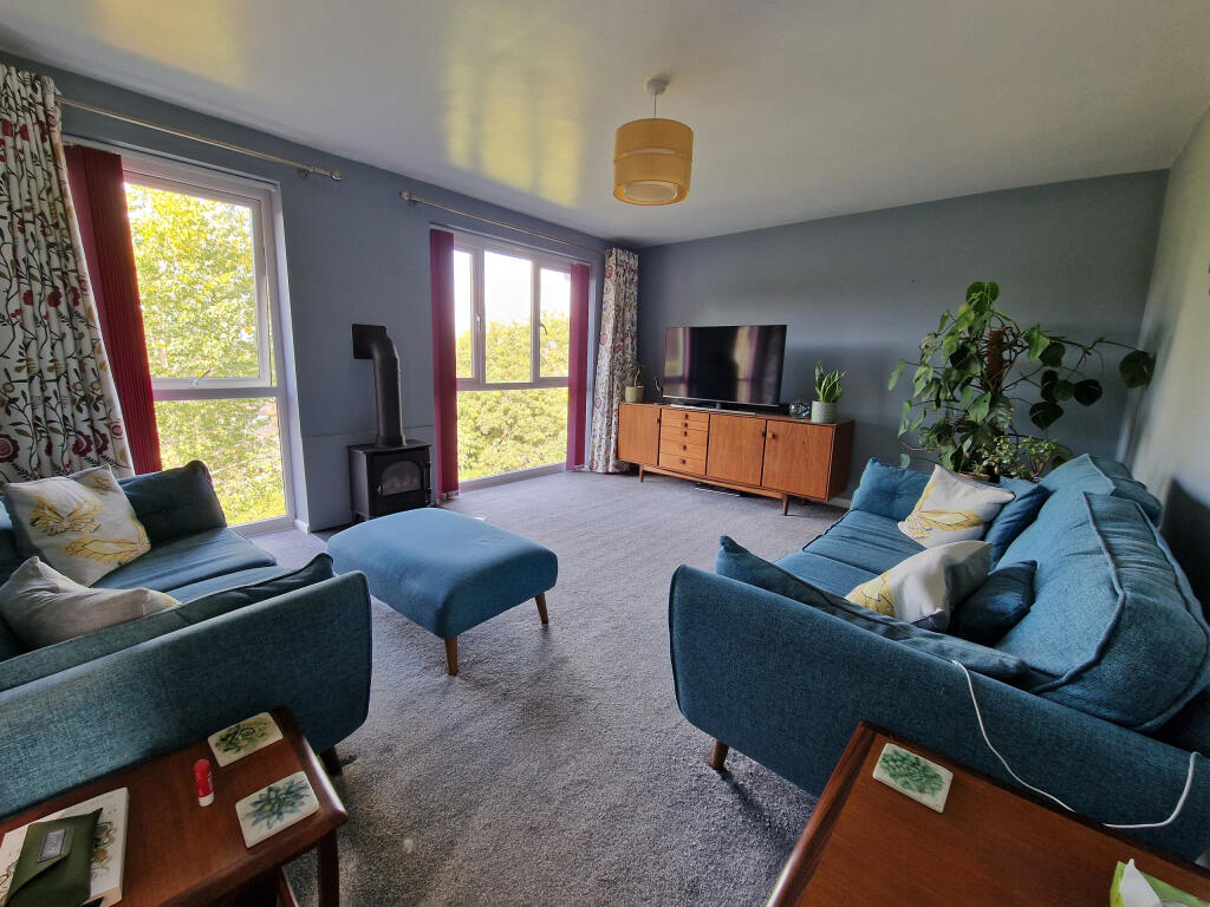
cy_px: 454
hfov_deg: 106.2
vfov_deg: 89.9
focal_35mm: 13
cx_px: 605
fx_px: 454
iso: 100
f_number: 2.2
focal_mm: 2.2
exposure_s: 1/50
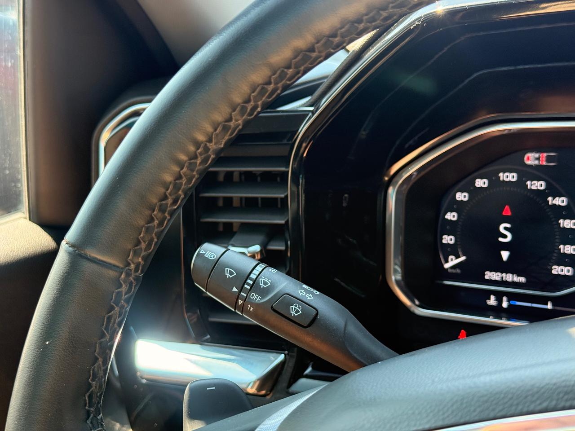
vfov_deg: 30.3
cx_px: 288
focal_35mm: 48
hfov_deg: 39.7
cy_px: 216
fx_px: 797
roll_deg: +3.4
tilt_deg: -14.0
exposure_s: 1/162
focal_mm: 6.76
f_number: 1.78
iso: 200
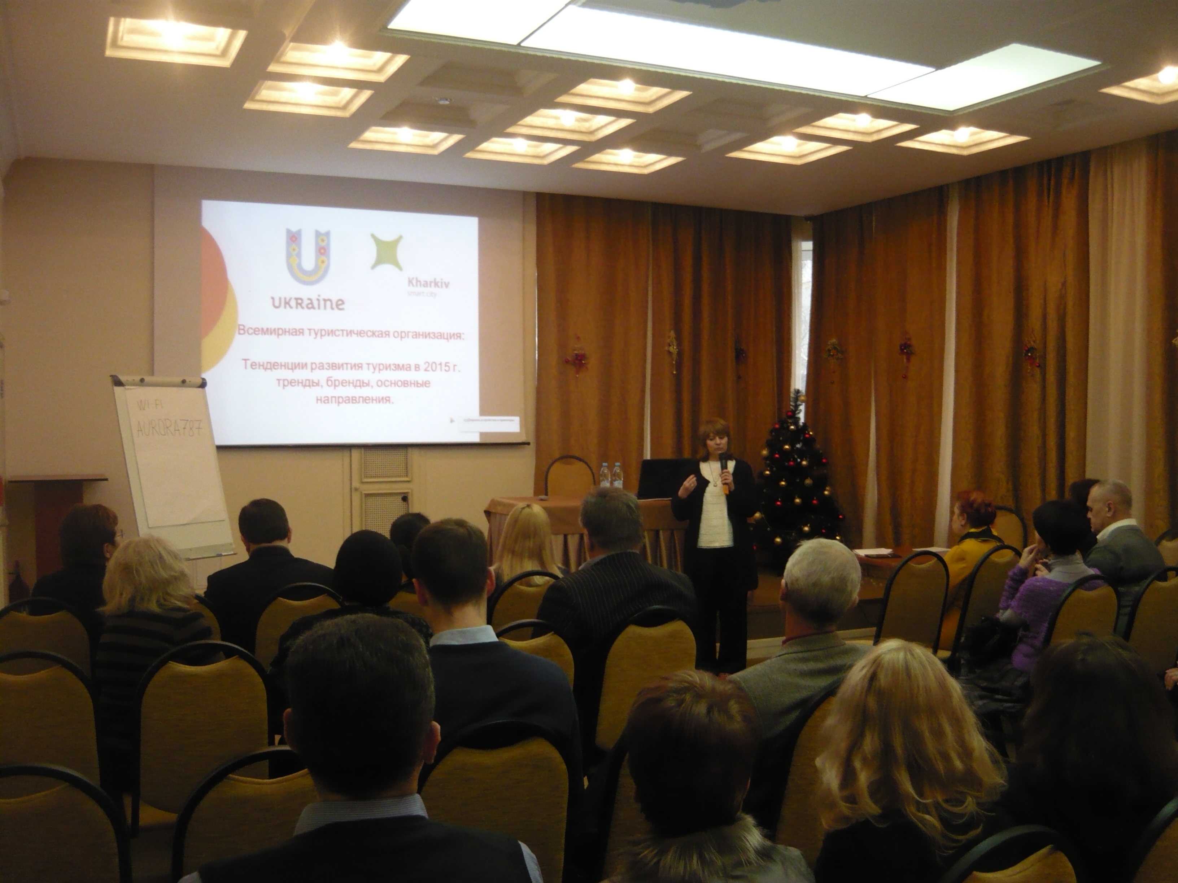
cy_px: 442
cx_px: 589
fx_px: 1123
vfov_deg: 42.9
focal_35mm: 33
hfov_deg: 55.4
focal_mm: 5.5
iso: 400
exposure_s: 1/30
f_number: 2.8
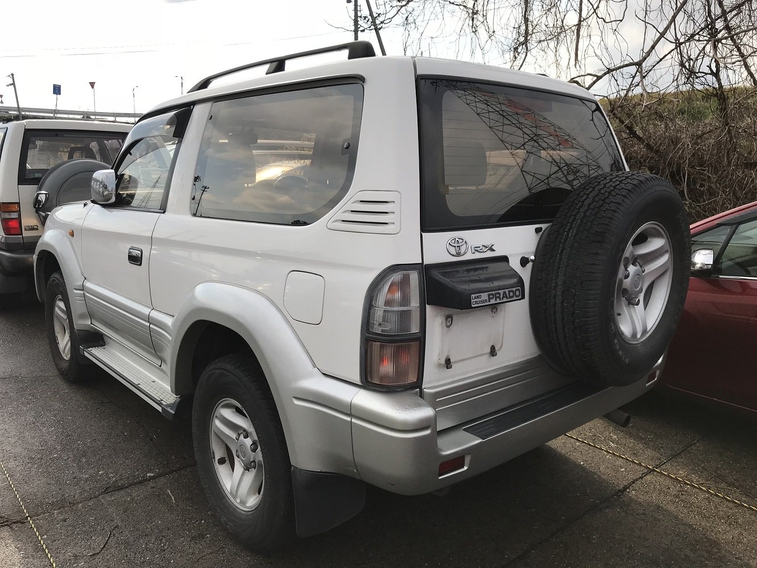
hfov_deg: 63.4
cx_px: 378
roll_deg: -1.6
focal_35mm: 28
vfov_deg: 49.7
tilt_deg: -8.1
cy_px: 284
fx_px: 612
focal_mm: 3.99
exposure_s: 1/1996
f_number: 1.8
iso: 20
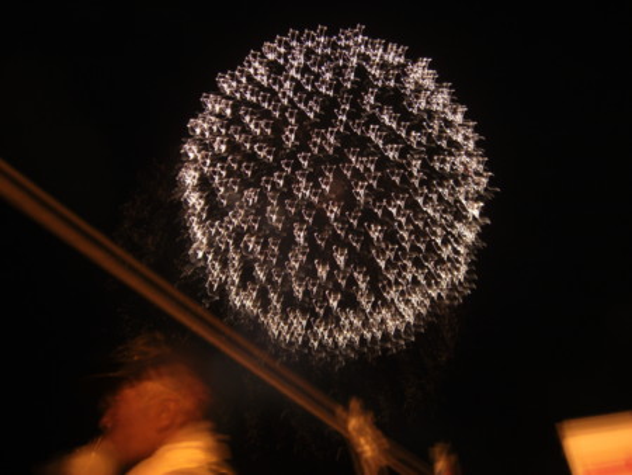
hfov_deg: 49.0
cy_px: 238
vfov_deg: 37.8
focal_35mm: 38
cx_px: 316
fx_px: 694
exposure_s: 2
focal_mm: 7.9
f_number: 2.8
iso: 80
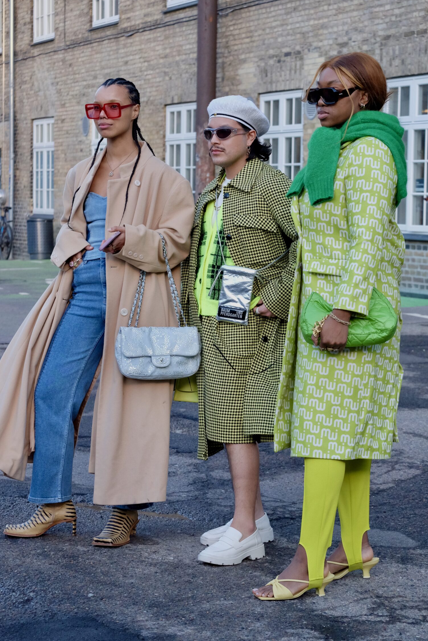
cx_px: 225
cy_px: 296
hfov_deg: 16.1
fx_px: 1516
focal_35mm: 85
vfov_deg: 23.9
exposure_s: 1/500
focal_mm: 50
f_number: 4.5
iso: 1600
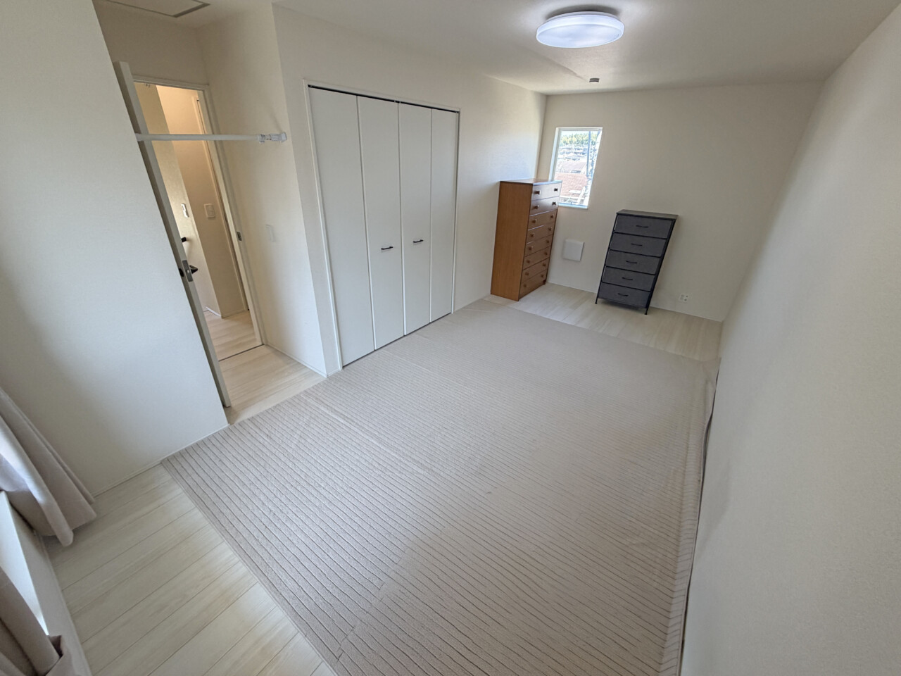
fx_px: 364
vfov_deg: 85.7
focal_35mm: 14
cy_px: 338
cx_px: 450
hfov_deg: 102.1
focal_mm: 2.22
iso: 200
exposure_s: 1/121
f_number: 2.2
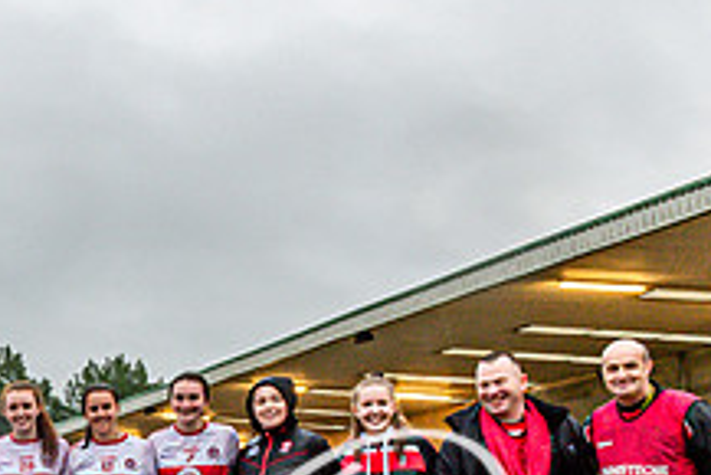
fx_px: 1522
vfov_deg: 16.8
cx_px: -320
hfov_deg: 22.2
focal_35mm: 77
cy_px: 599
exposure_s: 1/100
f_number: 4
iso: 1000
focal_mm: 24
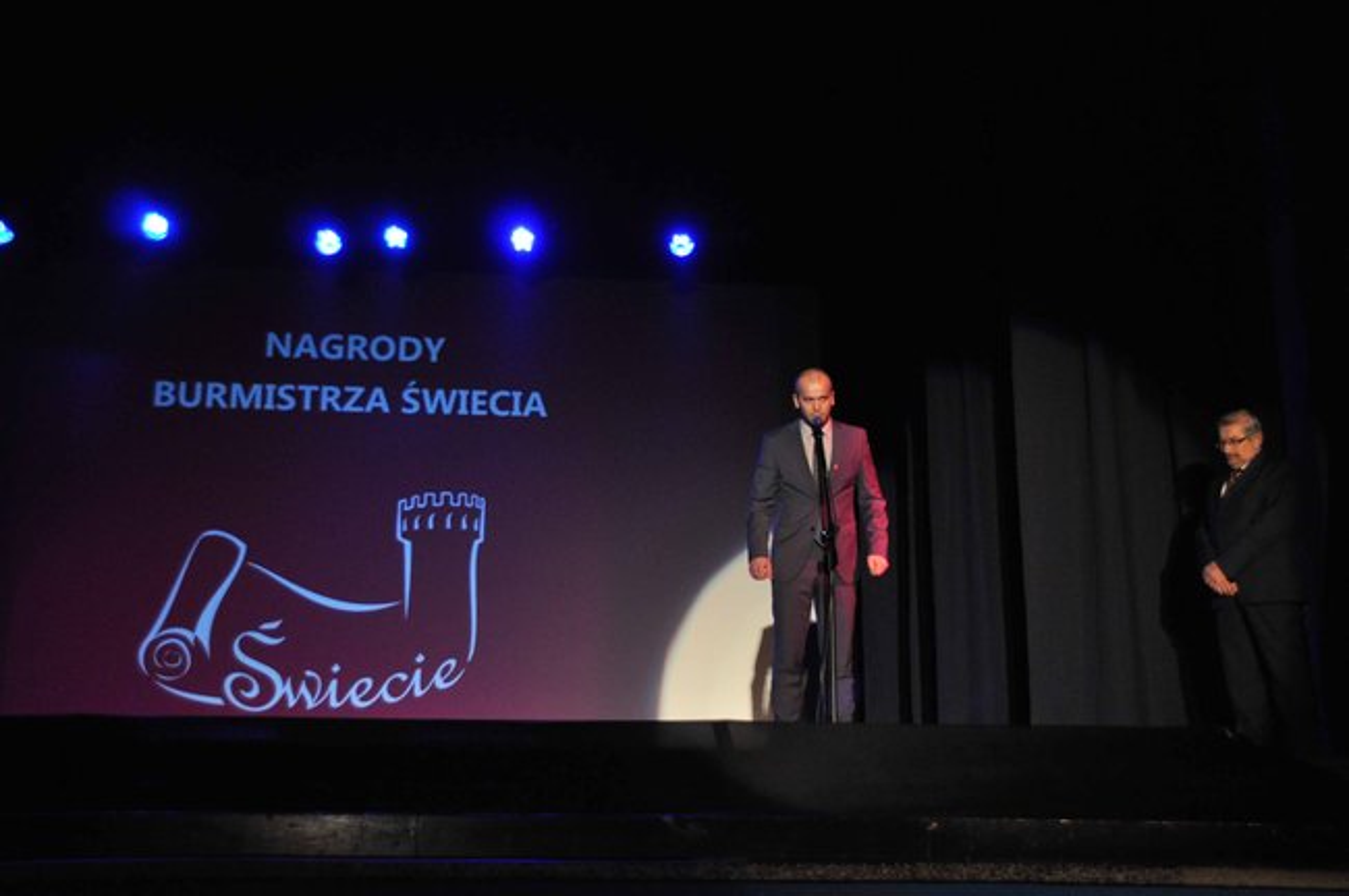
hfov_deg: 45.0
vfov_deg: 30.8
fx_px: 1628
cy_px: 448
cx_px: 674
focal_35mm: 44
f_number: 4
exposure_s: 1/125
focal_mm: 29
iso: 1600
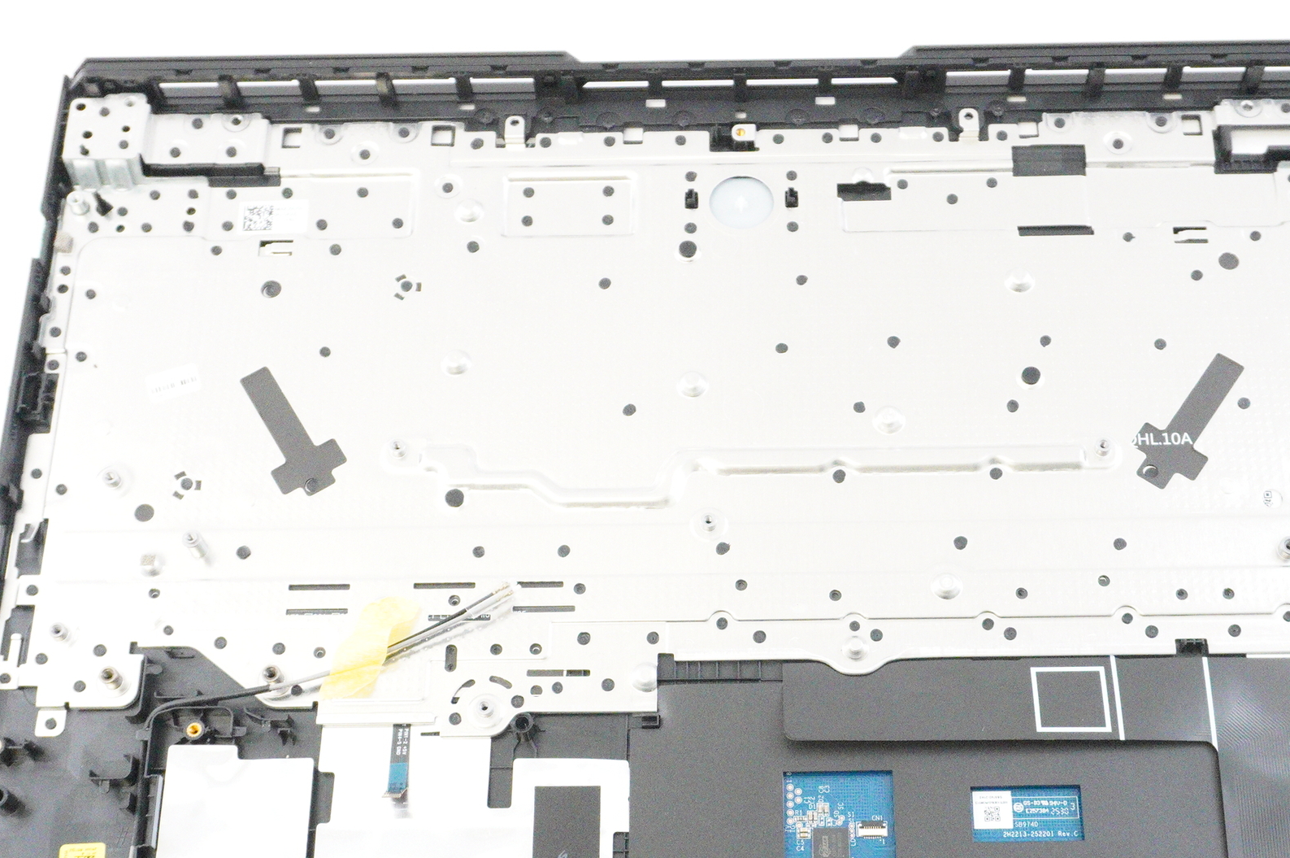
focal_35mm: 52
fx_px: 1862
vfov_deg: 25.9
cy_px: 539
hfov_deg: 38.1
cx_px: 750
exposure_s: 1/200
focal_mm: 22
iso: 10000
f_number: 5.6
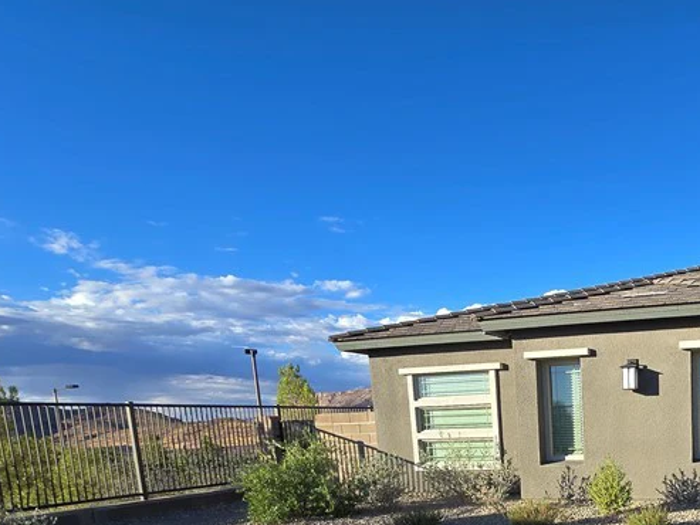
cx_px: 618
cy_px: 516
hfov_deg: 57.1
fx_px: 546
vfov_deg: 44.3
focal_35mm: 27
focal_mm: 2.2
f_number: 2.2
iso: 50
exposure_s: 1/1414
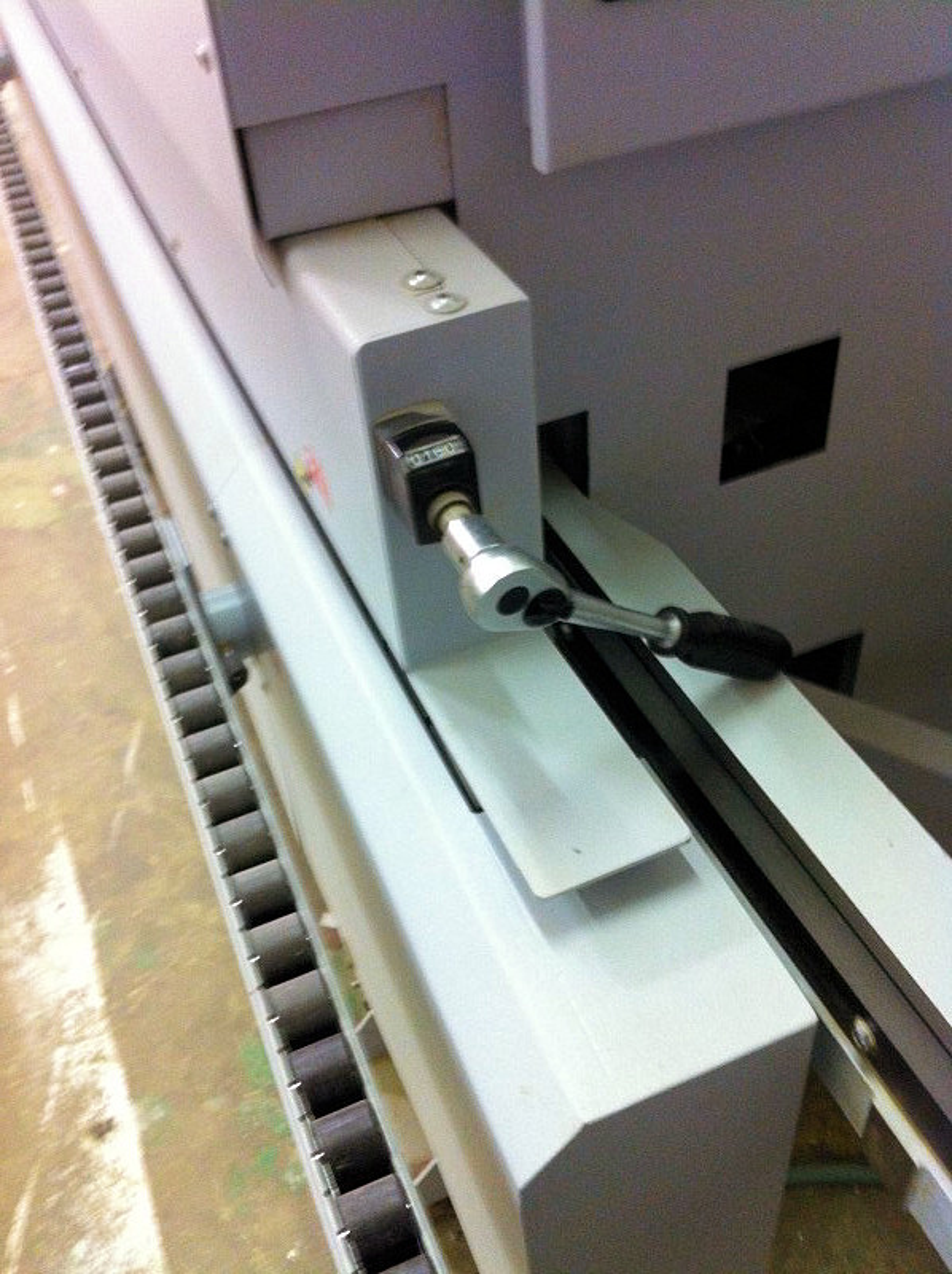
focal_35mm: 35
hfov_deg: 40.6
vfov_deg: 52.7
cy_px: 637
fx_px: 1286
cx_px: 476
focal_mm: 3.85
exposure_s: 1/15
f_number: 2.8
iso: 250
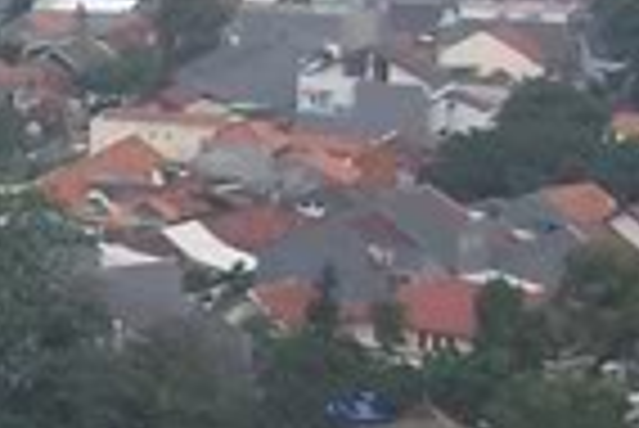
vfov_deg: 6.2
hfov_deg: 8.3
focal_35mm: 223
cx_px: -972
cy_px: 212
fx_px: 3962
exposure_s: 1/500
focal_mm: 6.3
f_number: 4
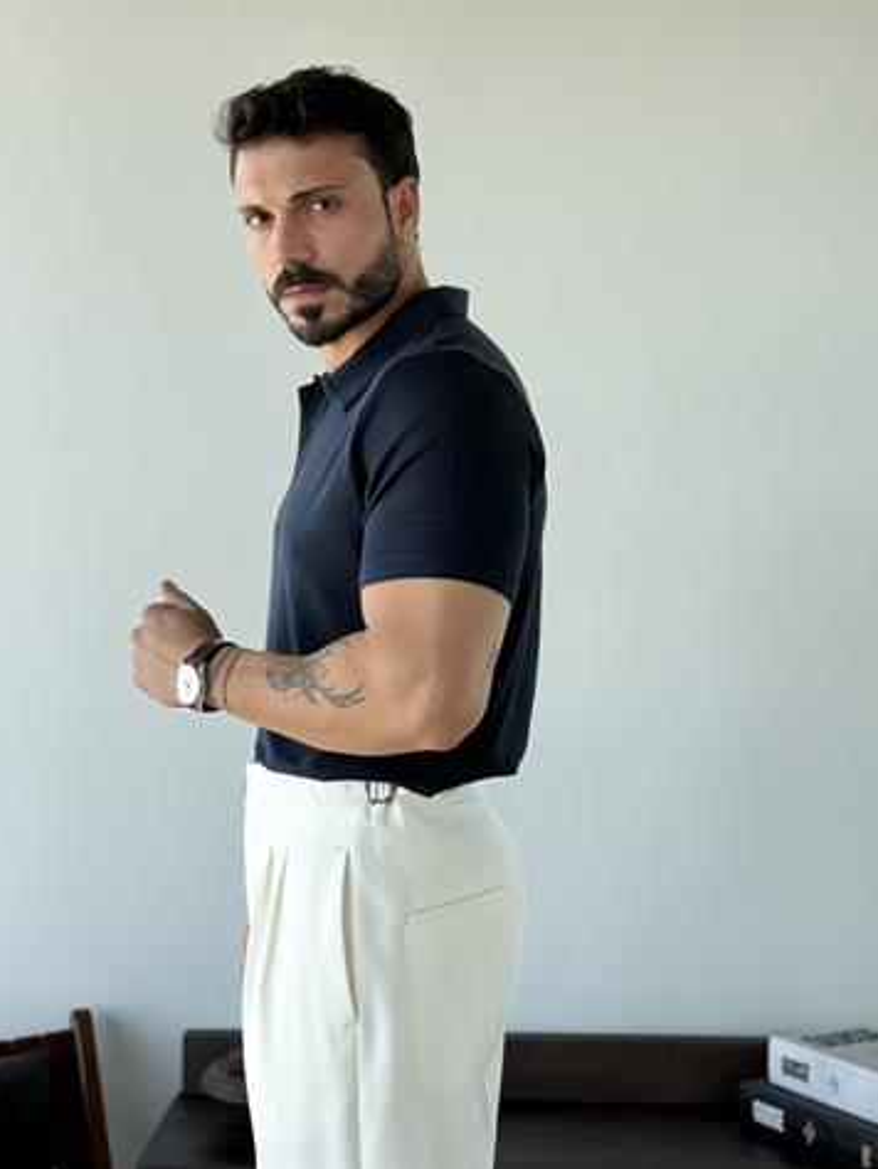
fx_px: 1825
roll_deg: -0.4
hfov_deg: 27.0
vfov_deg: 35.5
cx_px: 404
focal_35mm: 54
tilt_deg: +1.8
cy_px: 517
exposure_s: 1/409
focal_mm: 6.76
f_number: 1.78
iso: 64
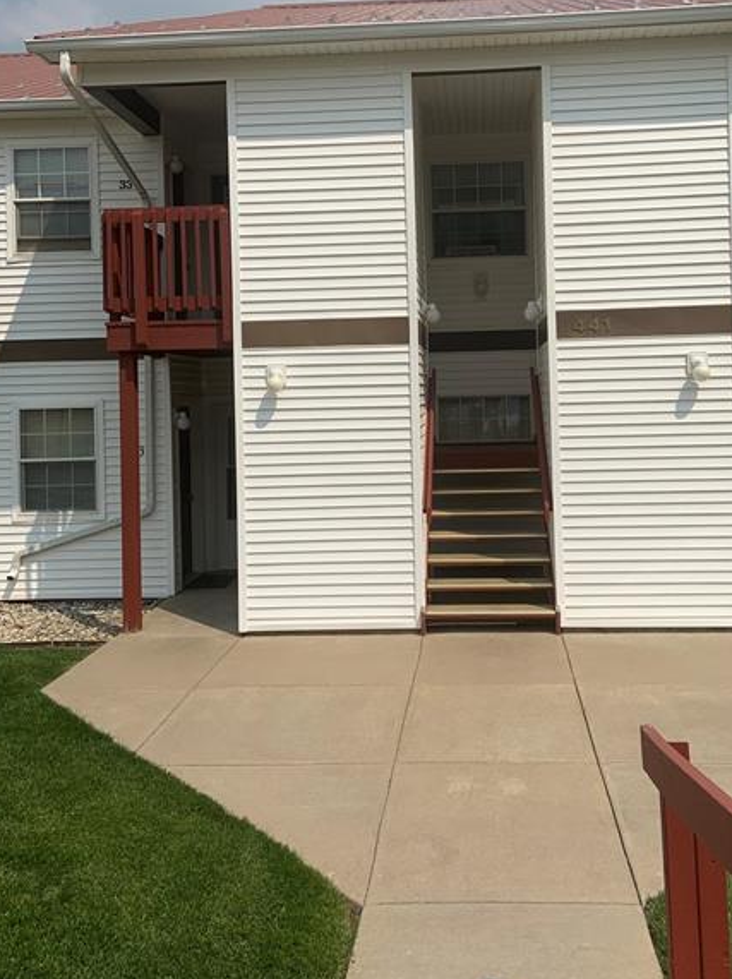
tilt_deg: +1.3
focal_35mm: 35
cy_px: 394
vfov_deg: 52.3
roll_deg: +2.5
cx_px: 417
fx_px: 989
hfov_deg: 40.5
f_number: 1.8
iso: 25
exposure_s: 1/5128
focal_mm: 4.25
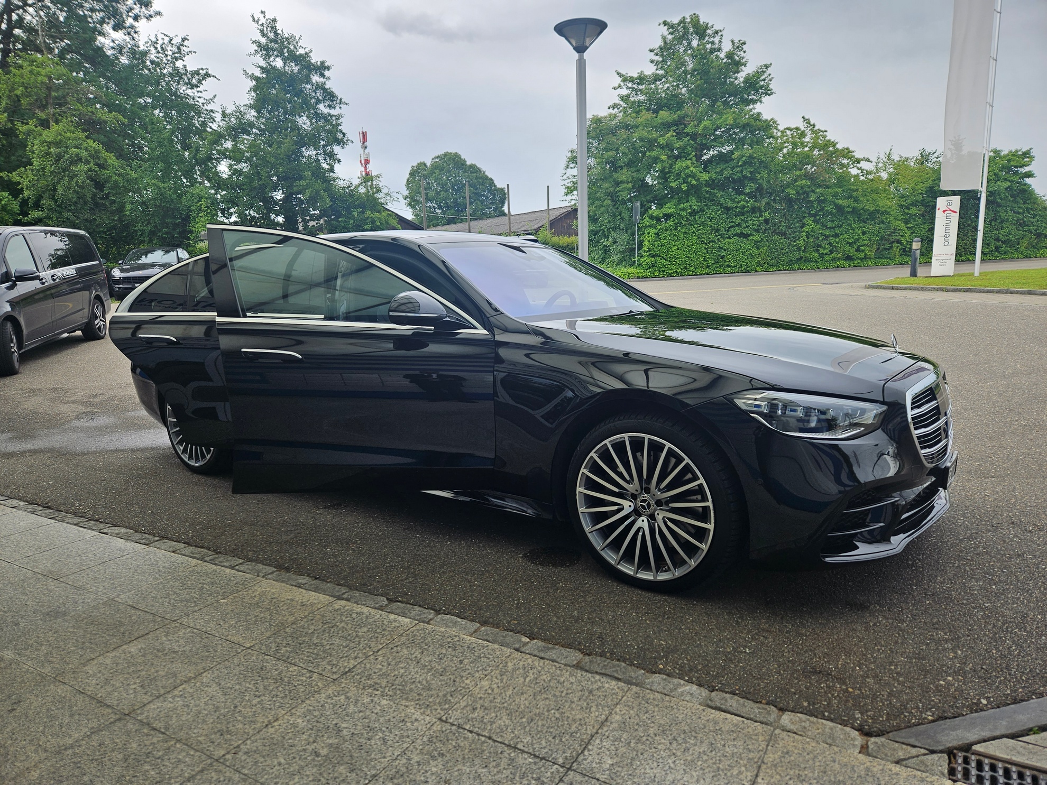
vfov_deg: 58.9
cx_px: 524
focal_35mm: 23
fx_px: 696
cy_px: 392
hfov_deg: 73.9
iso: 25
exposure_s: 1/260
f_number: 1.8
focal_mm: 5.4
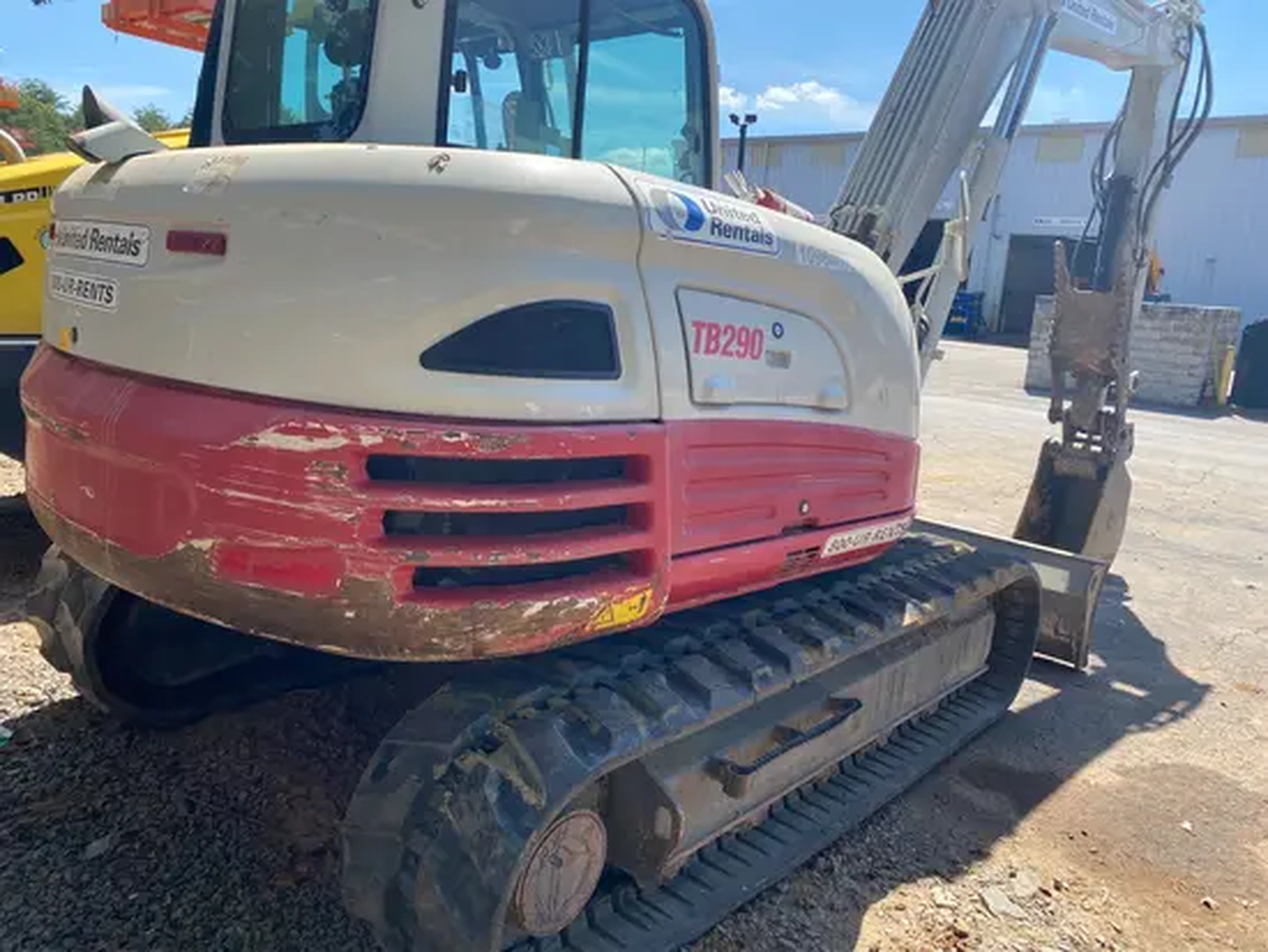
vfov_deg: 53.1
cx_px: 634
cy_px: 476
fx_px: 953
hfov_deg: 67.3
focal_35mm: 26
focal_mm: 4.25
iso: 32
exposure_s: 1/1193
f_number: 1.8
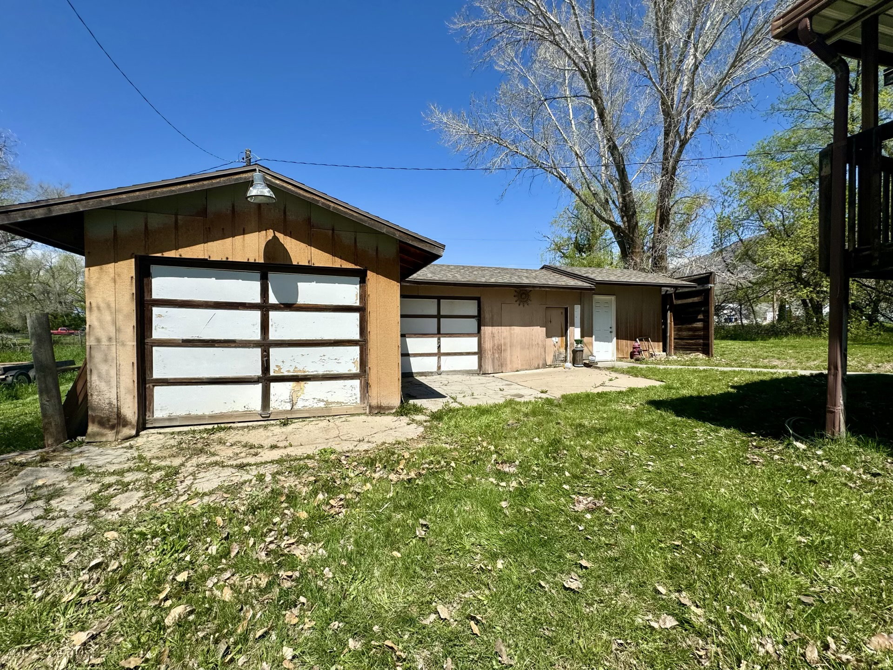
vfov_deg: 85.7
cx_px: 446
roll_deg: -0.6
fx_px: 361
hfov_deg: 102.1
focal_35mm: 14
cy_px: 335
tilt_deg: -1.0
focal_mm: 2.22
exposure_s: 1/2985
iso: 50
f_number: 2.2
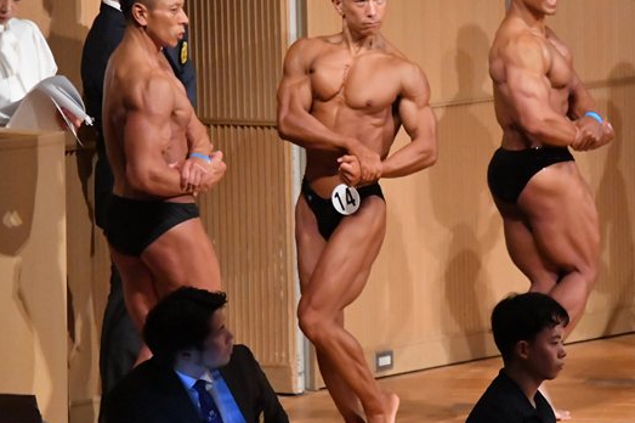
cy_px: 207
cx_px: 444
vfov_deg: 3.4
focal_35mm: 400
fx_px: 7051
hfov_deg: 5.2
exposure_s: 1/400
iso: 12800
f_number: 5.6
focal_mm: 180
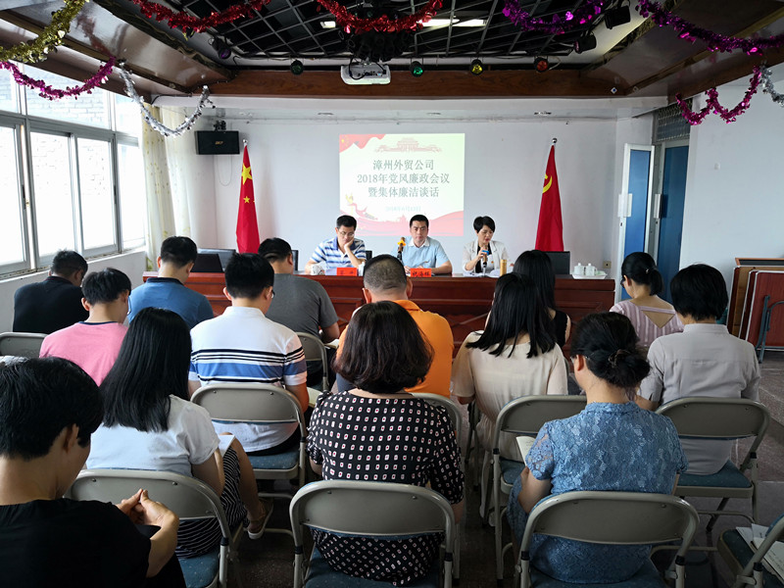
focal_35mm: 27
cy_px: 294
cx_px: 392
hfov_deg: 65.3
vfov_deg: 51.4
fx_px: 612
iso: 64
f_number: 1.6
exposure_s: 1/50
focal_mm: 3.95
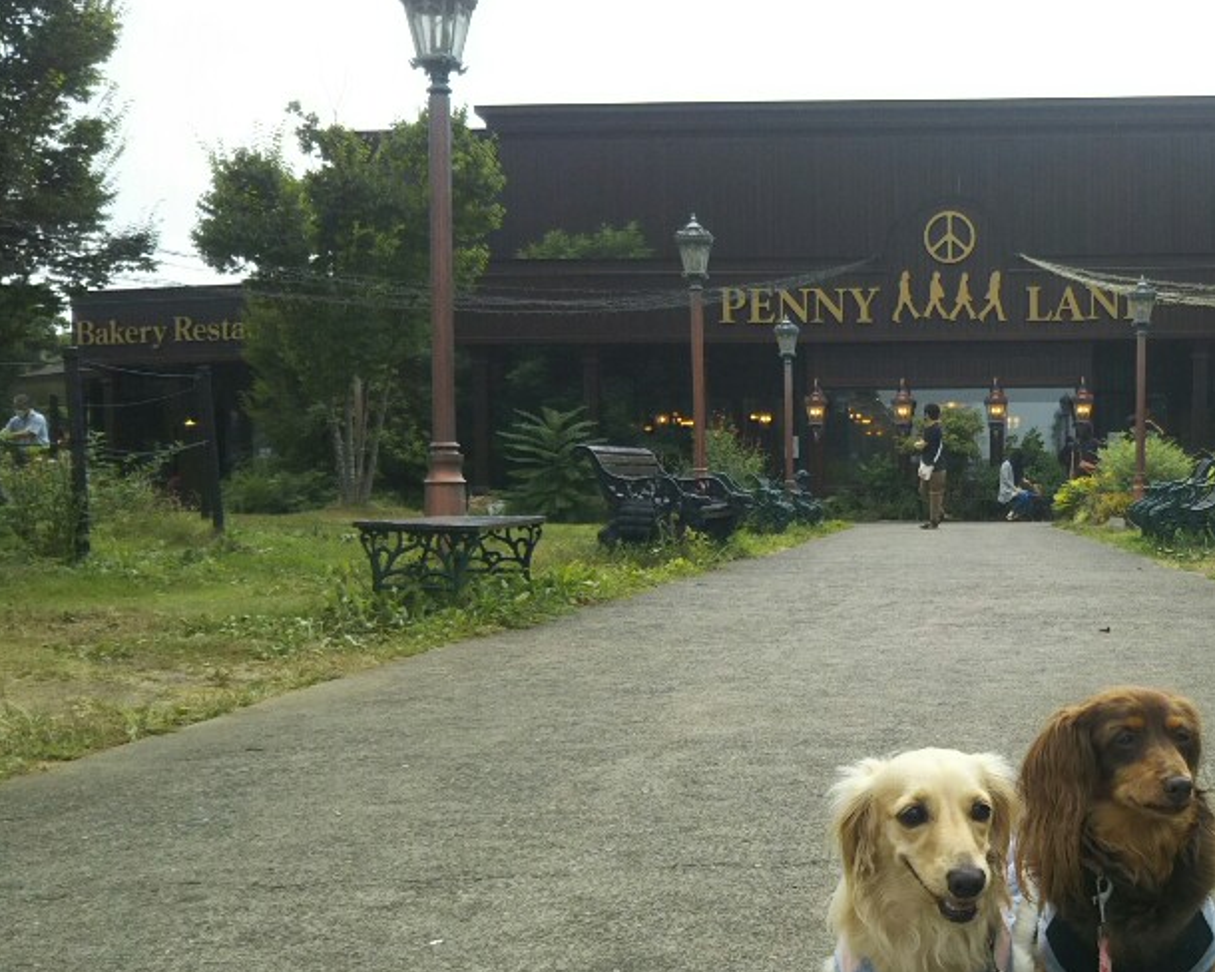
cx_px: 969
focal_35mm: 47
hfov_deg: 38.1
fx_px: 1690
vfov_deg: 32.0
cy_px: 566
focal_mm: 4
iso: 25
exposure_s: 1/194
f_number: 2.2
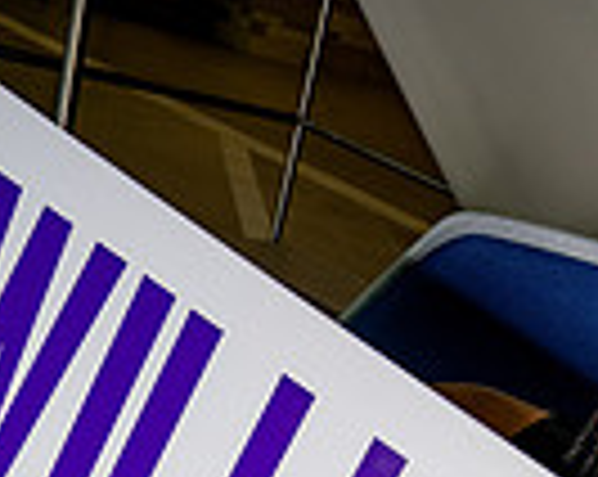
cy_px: 999
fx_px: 1856
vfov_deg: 12.6
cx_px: 432
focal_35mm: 105
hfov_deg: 18.2
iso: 250
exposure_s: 1/125
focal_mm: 33
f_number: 8
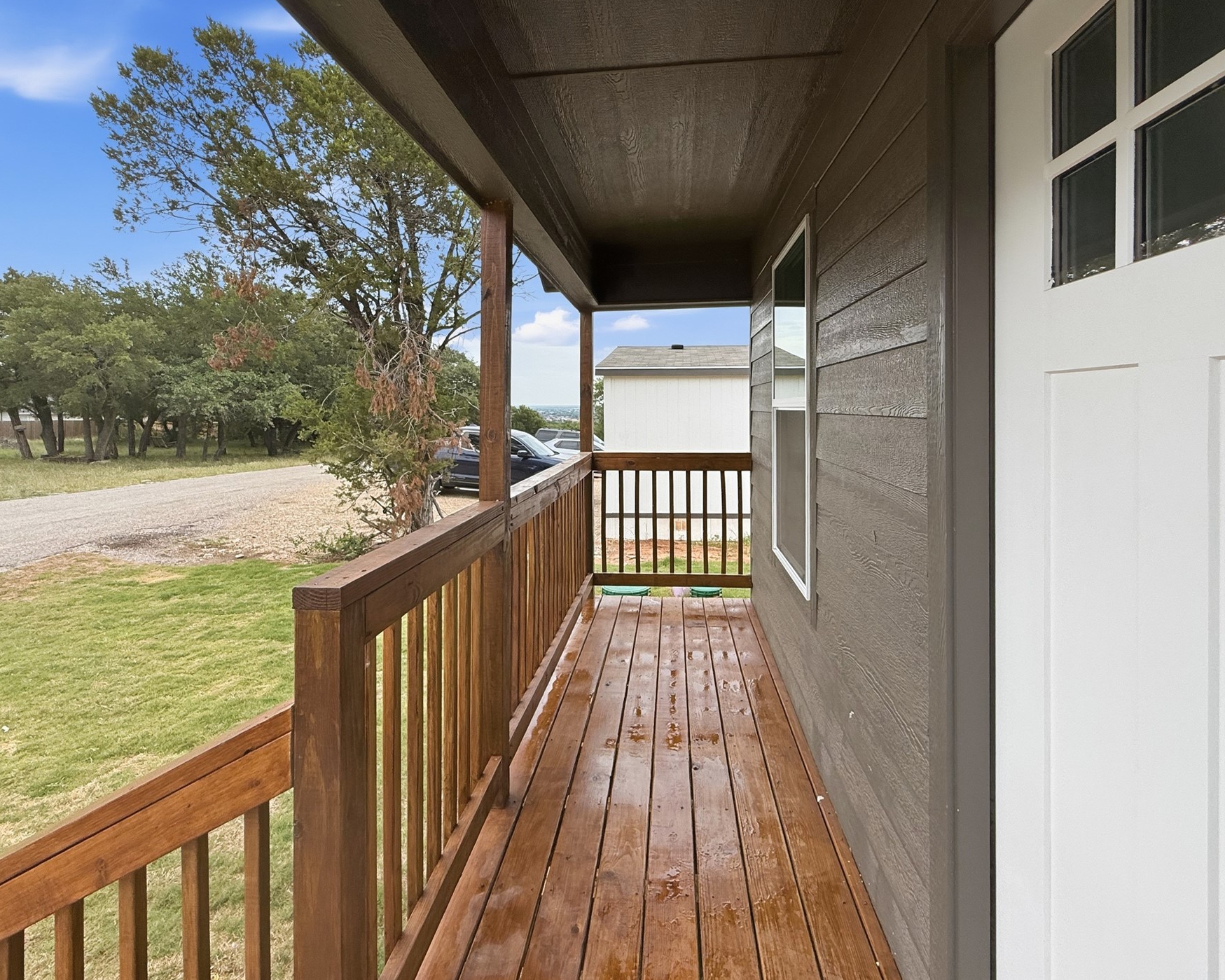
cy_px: 488
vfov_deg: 80.4
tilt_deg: -6.4
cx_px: 632
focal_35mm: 16
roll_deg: +1.3
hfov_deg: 93.1
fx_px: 580
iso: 64
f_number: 2.2
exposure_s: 1/482
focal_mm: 2.2
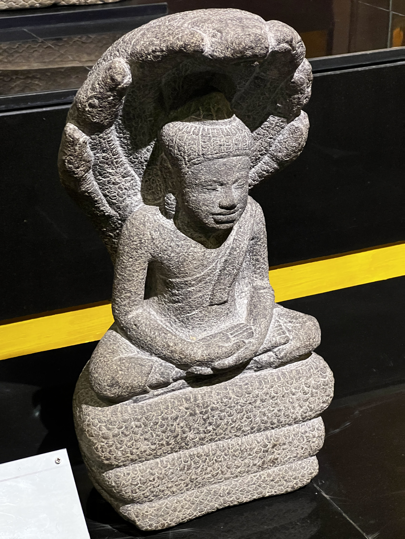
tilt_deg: -23.0
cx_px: 202
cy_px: 270
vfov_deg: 25.3
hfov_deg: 19.1
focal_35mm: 77
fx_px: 1201
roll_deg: +0.3
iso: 1250
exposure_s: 1/25
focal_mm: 9
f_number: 2.8
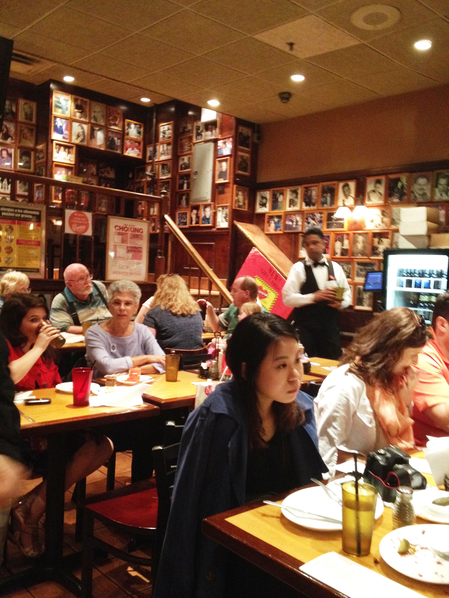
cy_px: 299
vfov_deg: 52.6
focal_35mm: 35
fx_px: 605
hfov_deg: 40.7
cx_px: 224
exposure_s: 1/17
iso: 400
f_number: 2.4
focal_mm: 4.28
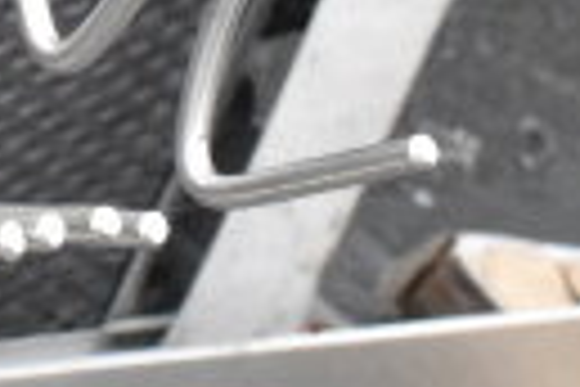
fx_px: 4124
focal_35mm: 256
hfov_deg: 7.5
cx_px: -787
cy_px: 79
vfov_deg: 5.4
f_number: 14
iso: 6400
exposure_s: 1/800
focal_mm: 36
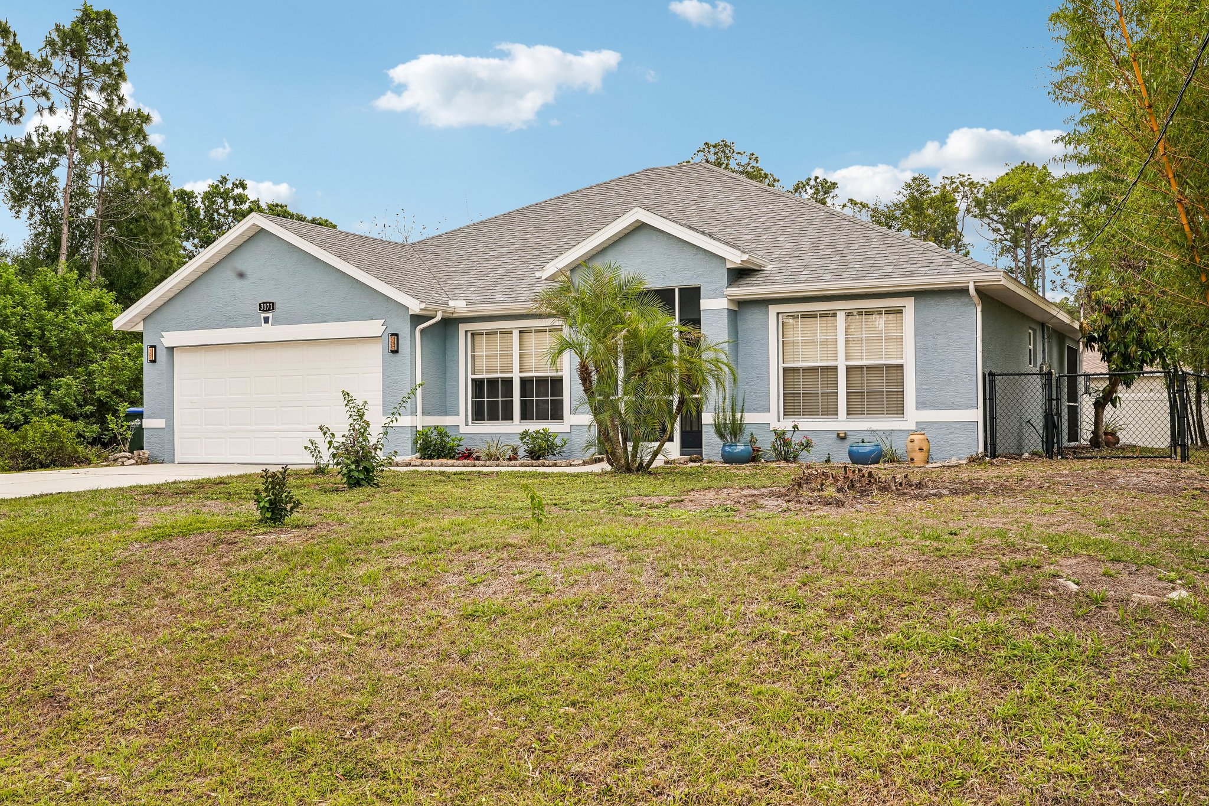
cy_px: 403
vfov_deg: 37.8
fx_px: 1175
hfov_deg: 54.4
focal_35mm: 35
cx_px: 604
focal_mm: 35
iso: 400
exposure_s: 1/400
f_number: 8
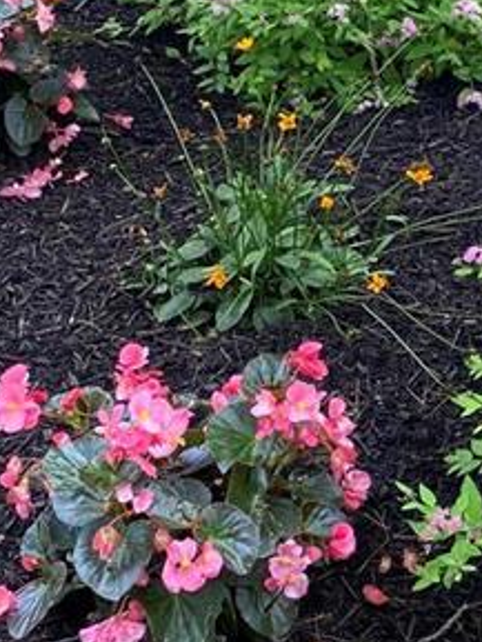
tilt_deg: -14.3
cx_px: 598
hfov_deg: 13.3
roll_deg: +2.6
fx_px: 2004
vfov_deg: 18.1
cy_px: 136
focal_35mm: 108
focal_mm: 4.25
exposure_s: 1/121
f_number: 1.8
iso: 32
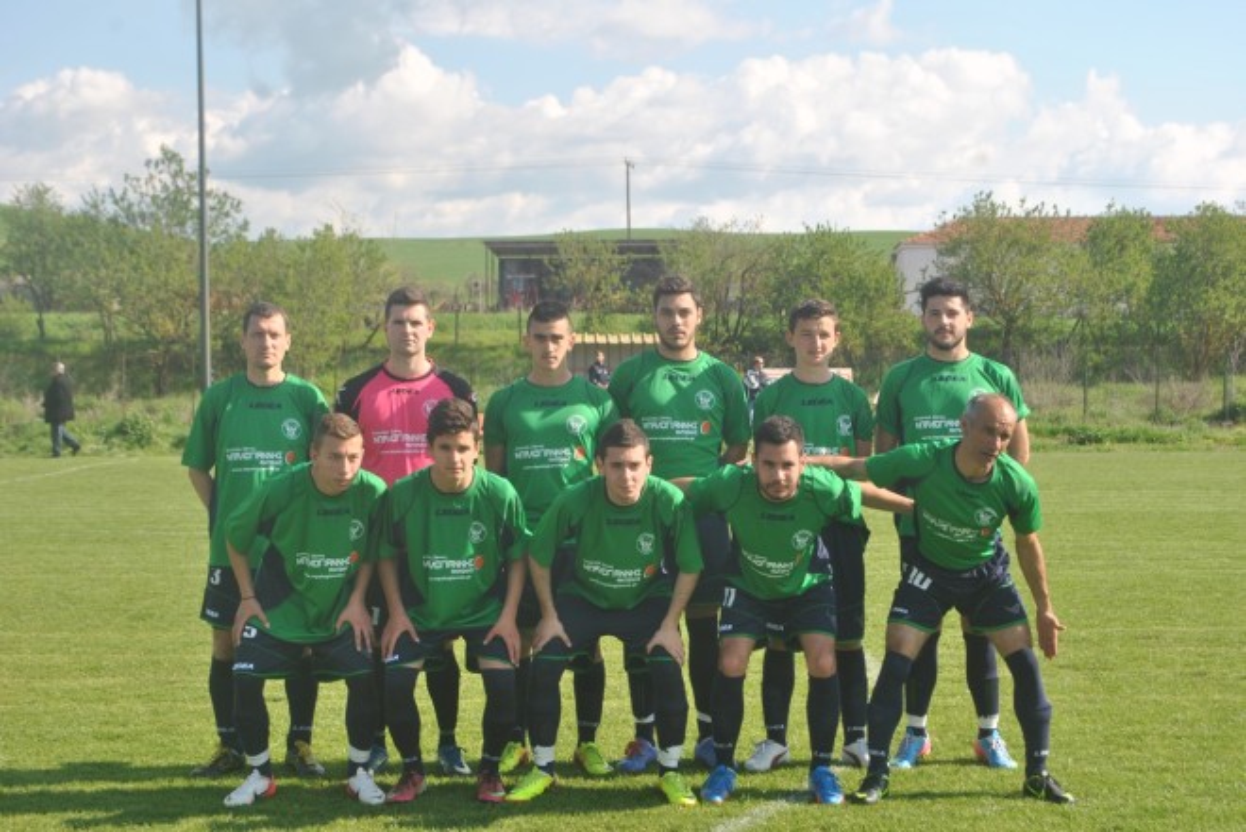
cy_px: 416
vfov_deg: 19.8
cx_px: 623
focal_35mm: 69
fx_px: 2390
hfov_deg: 29.2
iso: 100
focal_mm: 46
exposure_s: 1/200
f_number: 7.1
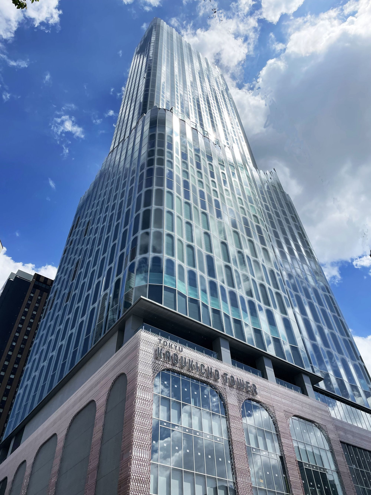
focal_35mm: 26
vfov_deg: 67.3
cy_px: 248
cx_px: 186
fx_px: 372
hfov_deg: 53.1
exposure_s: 1/6494
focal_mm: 4.2
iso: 32
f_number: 1.6
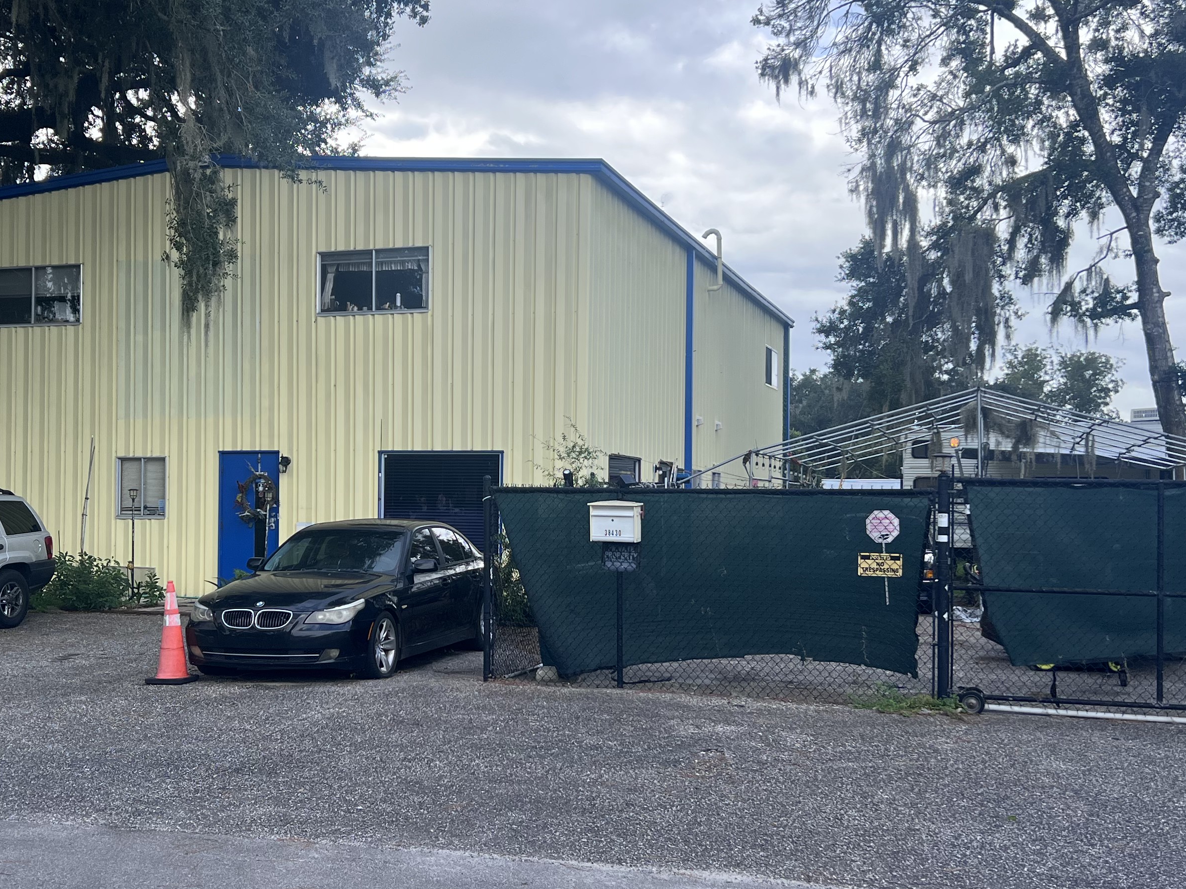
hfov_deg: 42.8
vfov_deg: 32.9
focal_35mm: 44
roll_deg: -1.0
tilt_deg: +0.7
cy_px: 481
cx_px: 490
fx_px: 1507
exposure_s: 1/1377
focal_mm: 5.7
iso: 50
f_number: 1.5
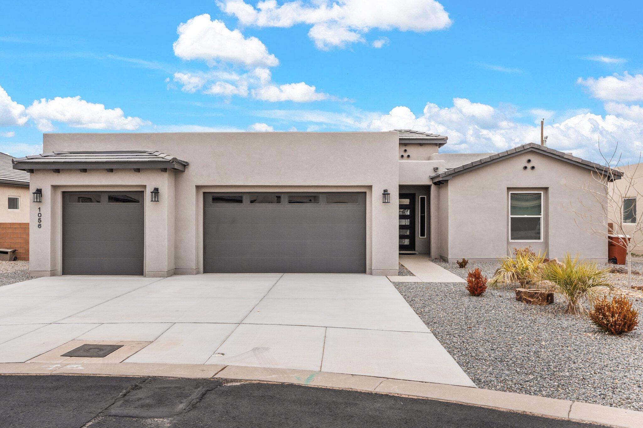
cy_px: 214
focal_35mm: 30
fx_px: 536
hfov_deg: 61.9
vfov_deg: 43.6
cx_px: 322
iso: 320
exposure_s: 1/125
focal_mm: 20
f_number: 9
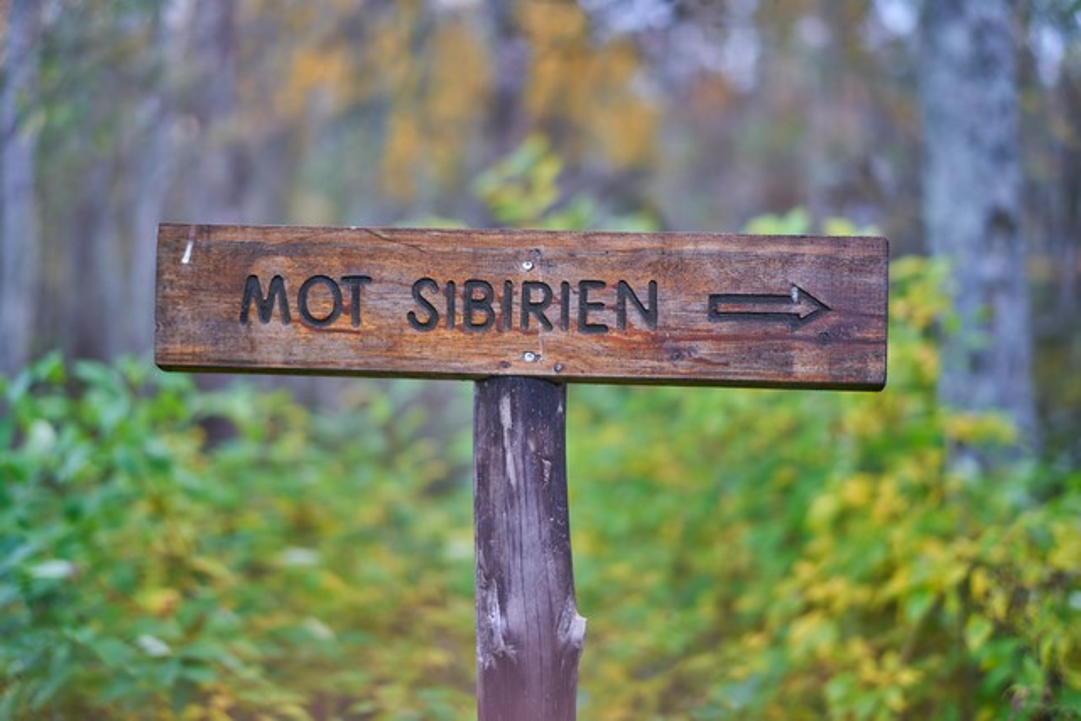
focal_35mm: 50
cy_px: 360
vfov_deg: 27.0
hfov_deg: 39.6
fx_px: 1502
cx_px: 540
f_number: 1.2
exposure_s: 1/250
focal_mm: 50
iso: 100
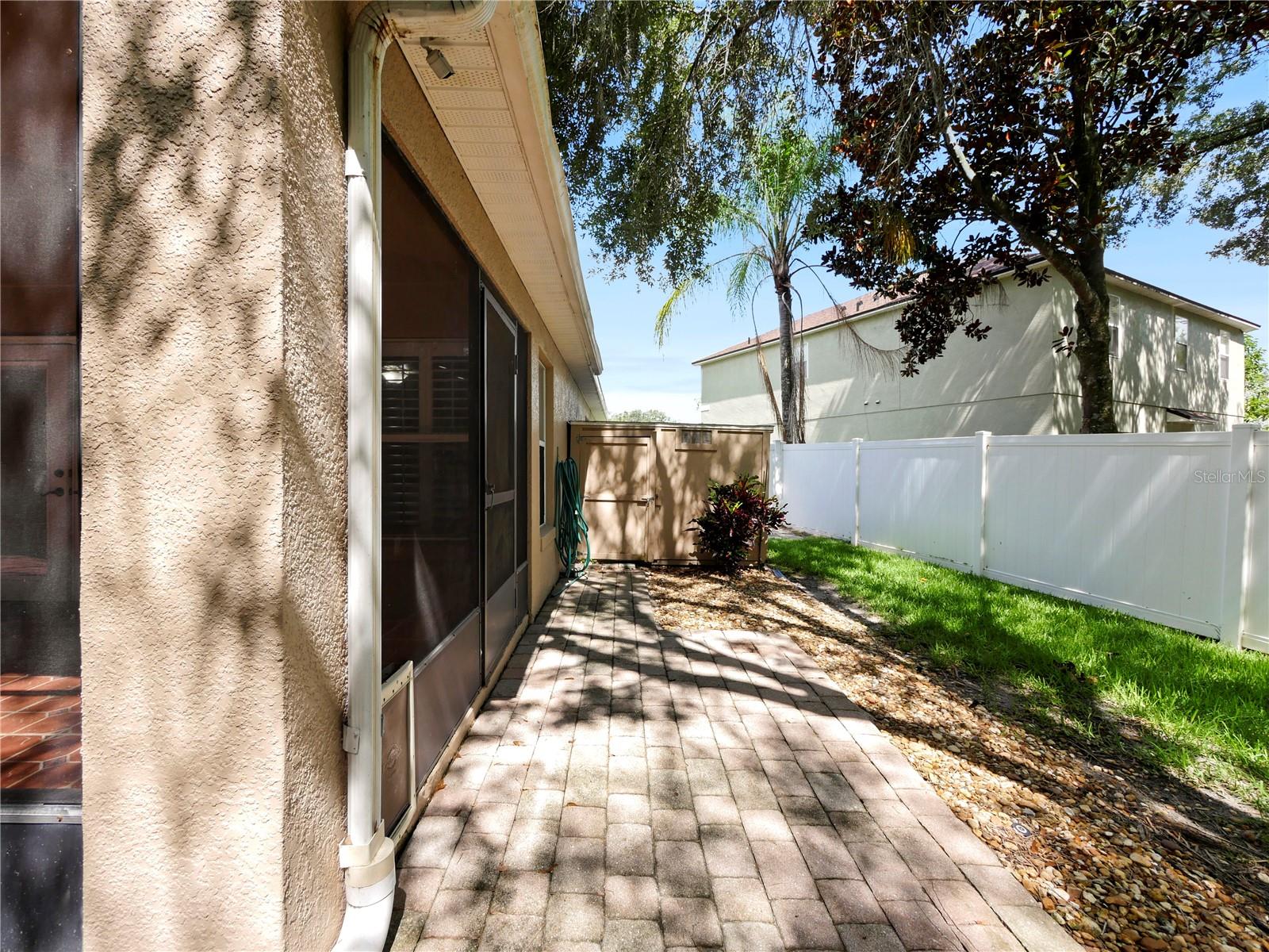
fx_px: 513
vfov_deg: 85.7
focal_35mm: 14
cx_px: 634
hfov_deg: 102.1
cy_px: 476
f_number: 5.6
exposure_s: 1/200
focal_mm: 7
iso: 200
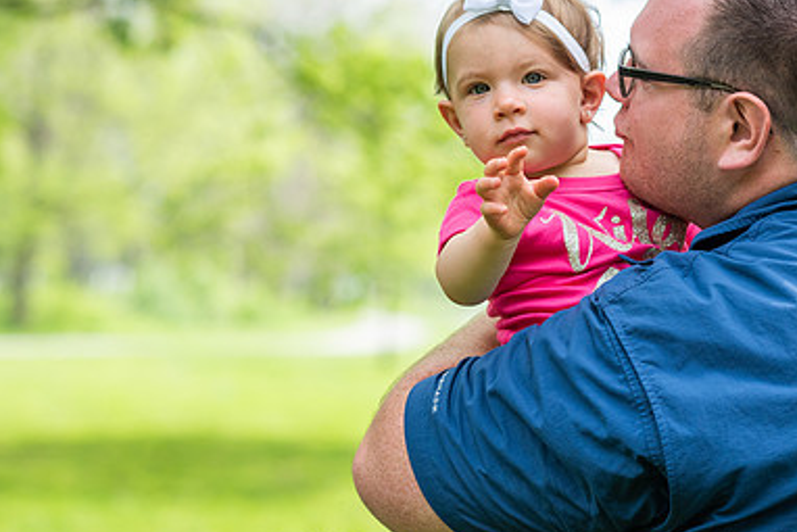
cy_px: 197
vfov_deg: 10.6
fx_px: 2857
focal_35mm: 129
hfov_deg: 15.8
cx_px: 555
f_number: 3.5
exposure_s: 1/1000
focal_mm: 85
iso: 320
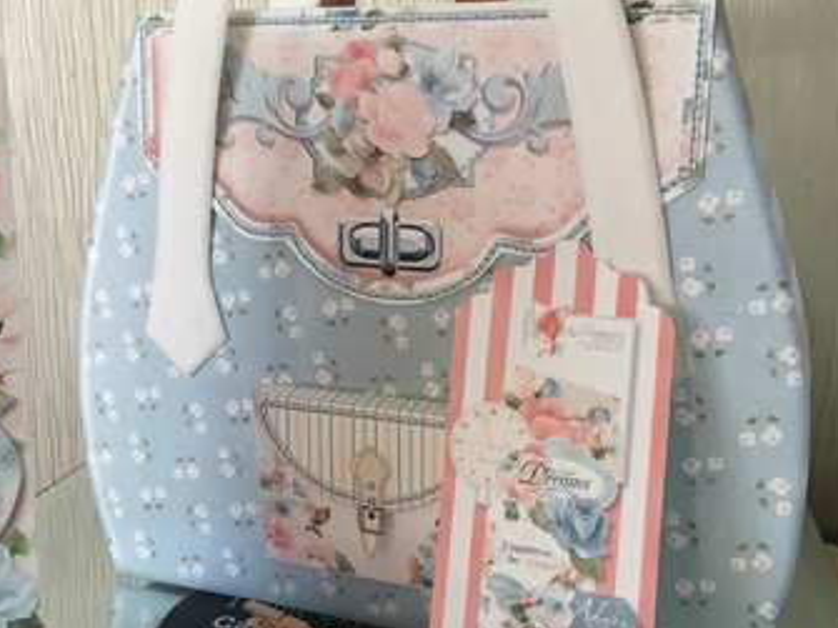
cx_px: 378
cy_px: 299
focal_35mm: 39
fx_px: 944
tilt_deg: -11.9
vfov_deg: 36.8
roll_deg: -0.4
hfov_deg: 47.8
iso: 50
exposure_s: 1/33
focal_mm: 4.15
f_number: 2.2
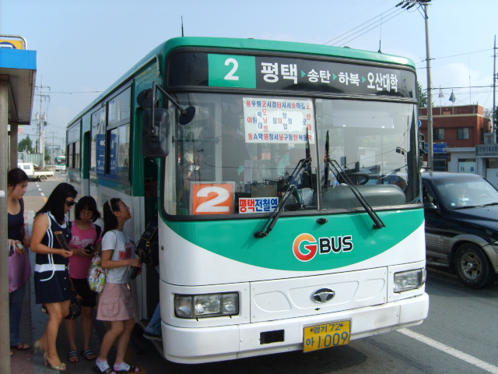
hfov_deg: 52.6
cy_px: 187
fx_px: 504
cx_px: 249
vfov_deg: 40.7
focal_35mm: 35
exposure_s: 1/1000
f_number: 2.8
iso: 50
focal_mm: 5.8
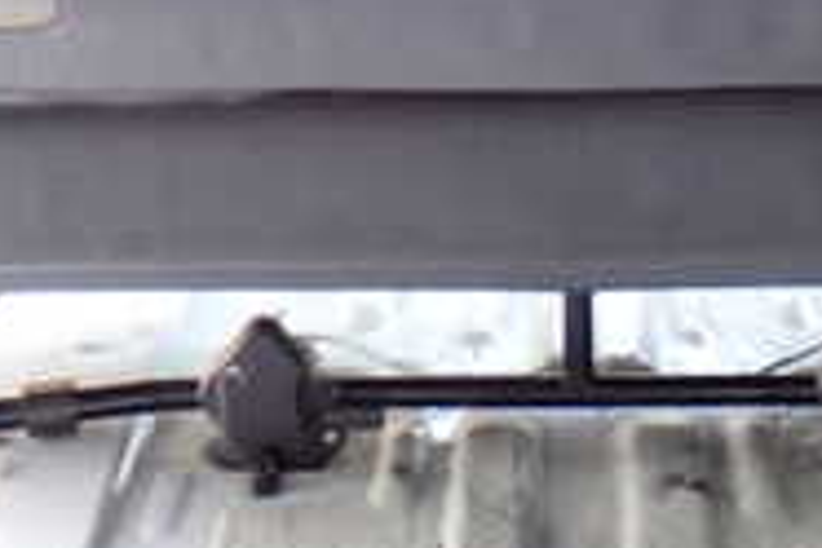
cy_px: -265
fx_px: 2763
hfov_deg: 16.9
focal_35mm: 121
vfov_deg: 10.9
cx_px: 561
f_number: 2.5
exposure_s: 1/50
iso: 200
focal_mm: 6.37
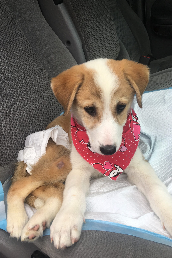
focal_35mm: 31
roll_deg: +1.6
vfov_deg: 60.3
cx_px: 76
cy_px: 126
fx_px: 222
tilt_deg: -28.7
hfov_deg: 42.3
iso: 25
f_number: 2.2
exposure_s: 1/549
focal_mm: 4.15
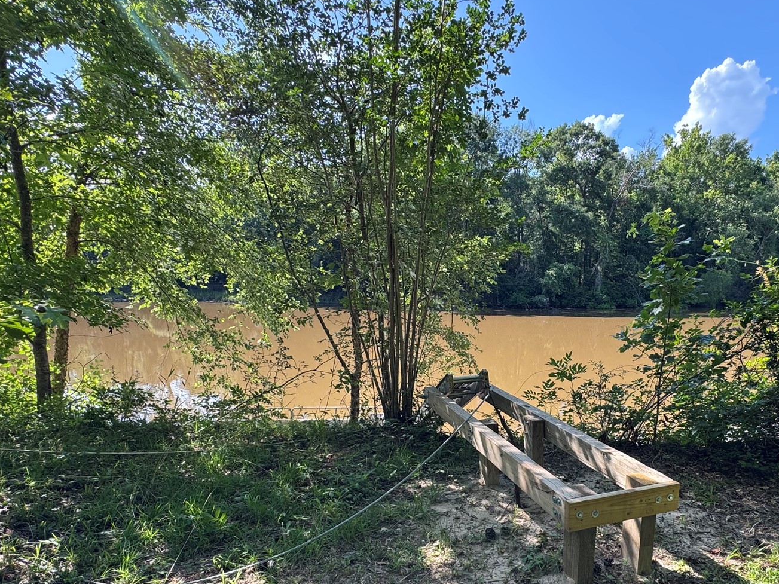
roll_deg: -1.6
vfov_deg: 59.8
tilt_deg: -12.8
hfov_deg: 75.5
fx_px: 495
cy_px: 383
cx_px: 468
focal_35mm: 22
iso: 40
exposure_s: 1/243
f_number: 2.2
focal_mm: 2.22
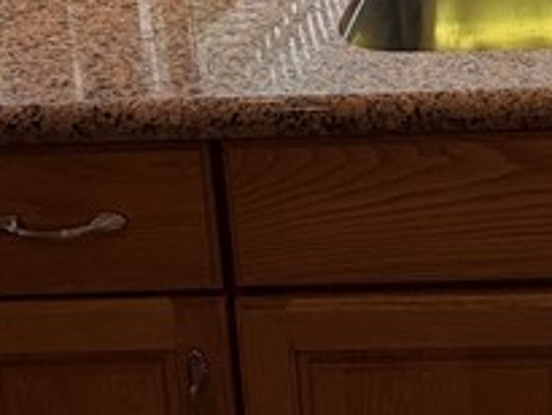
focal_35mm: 70
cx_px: 630
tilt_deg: -9.0
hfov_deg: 25.4
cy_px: -275
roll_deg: +2.3
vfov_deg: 17.9
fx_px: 1117
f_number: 2.2
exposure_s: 1/319
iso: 50
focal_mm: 2.22
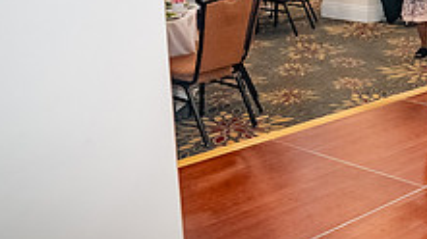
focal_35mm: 66
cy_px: 24
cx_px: 456
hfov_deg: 29.2
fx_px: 747
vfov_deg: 17.9
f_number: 5
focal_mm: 24
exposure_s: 1/125
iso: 1250
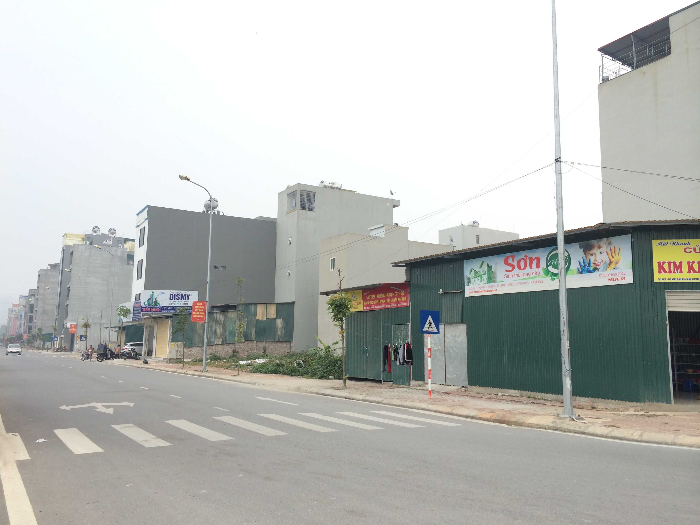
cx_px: 350
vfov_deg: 46.8
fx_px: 607
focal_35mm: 30
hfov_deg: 60.0
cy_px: 262
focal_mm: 4.12
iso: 32
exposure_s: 1/451
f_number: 2.2
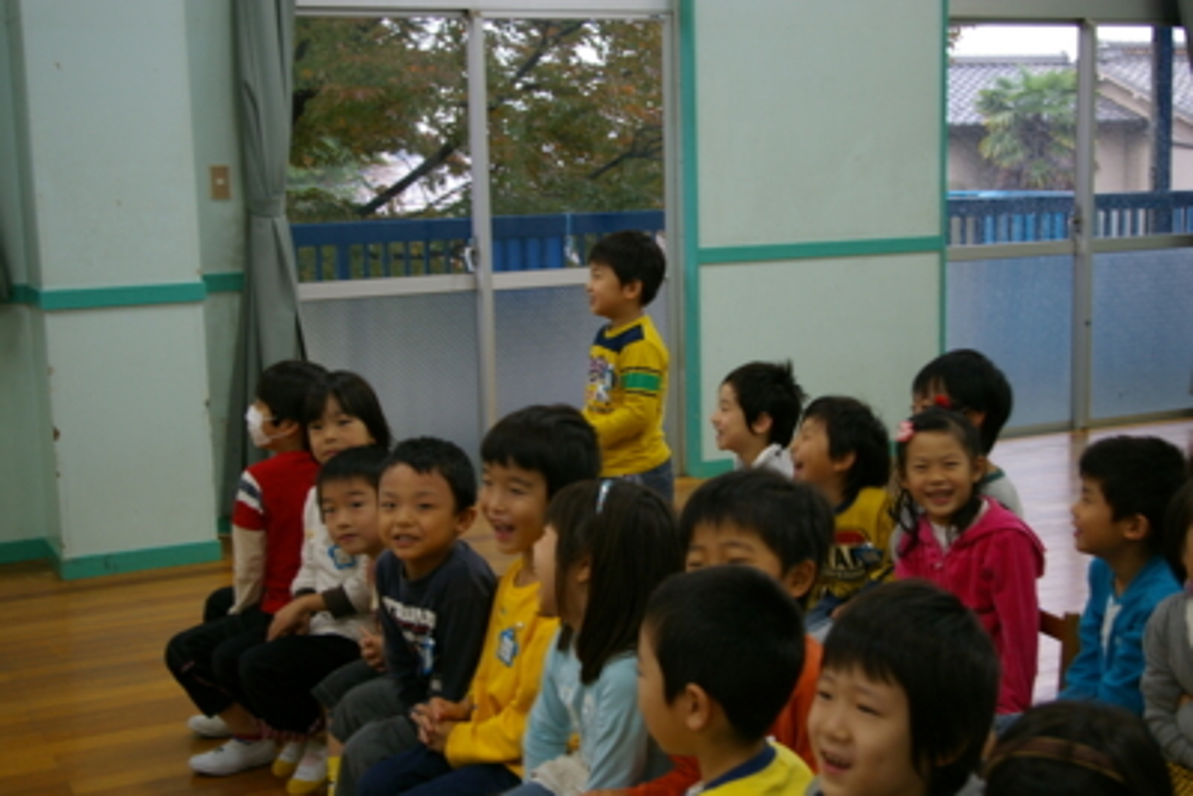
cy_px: 398
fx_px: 1740
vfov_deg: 25.8
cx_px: 596
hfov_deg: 37.8
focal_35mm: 52
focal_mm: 35
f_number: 4.5
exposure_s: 1/30
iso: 400
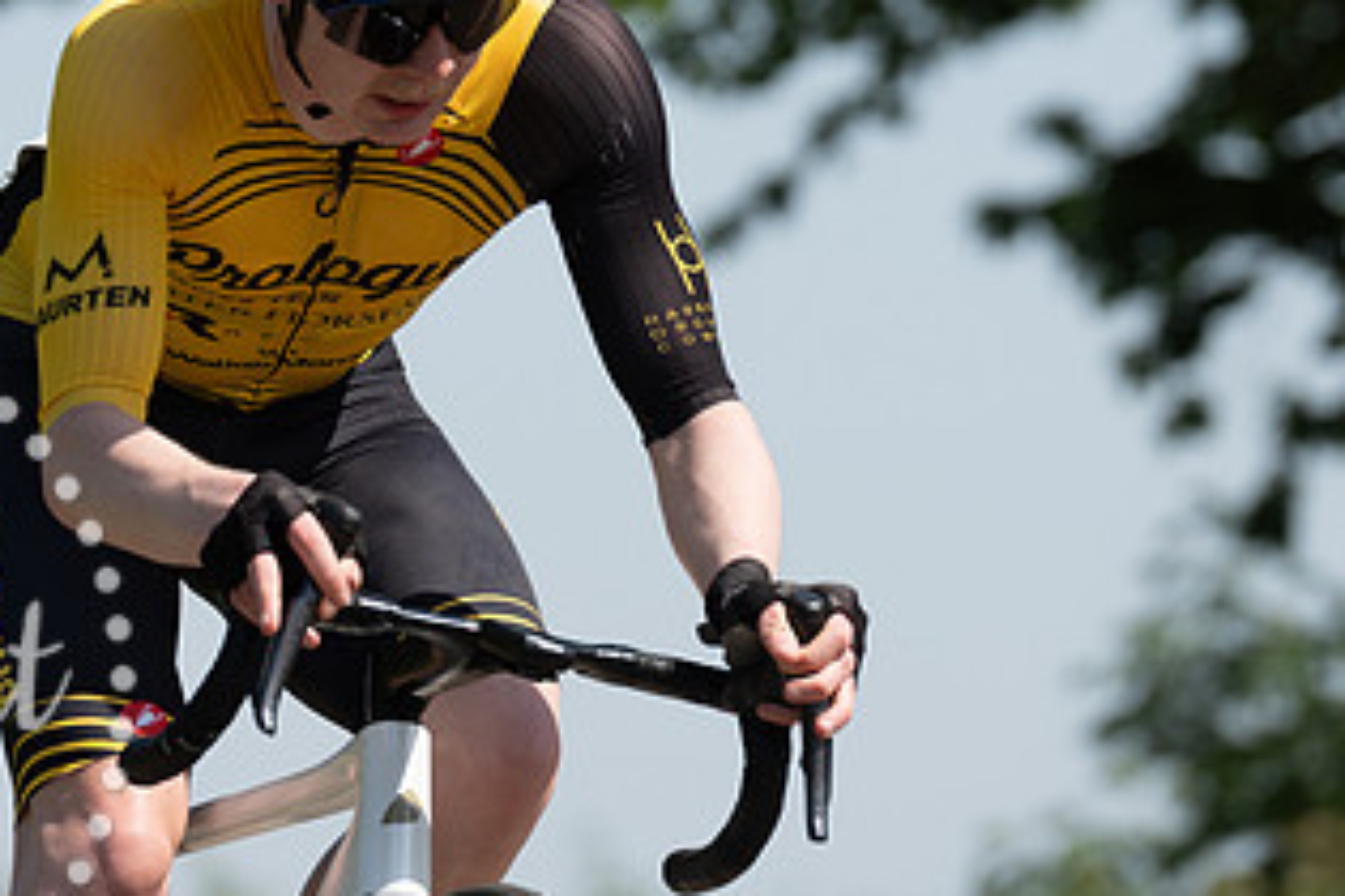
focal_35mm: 416
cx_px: 237
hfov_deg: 5.0
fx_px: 15541
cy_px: 361
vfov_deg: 3.3
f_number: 4.5
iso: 100
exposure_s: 1/800
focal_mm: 200
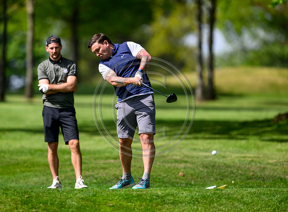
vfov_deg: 3.2
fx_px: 3805
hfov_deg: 4.3
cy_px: 98
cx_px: 117
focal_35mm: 460
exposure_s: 1/5000
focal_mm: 400
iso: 500
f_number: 3.5
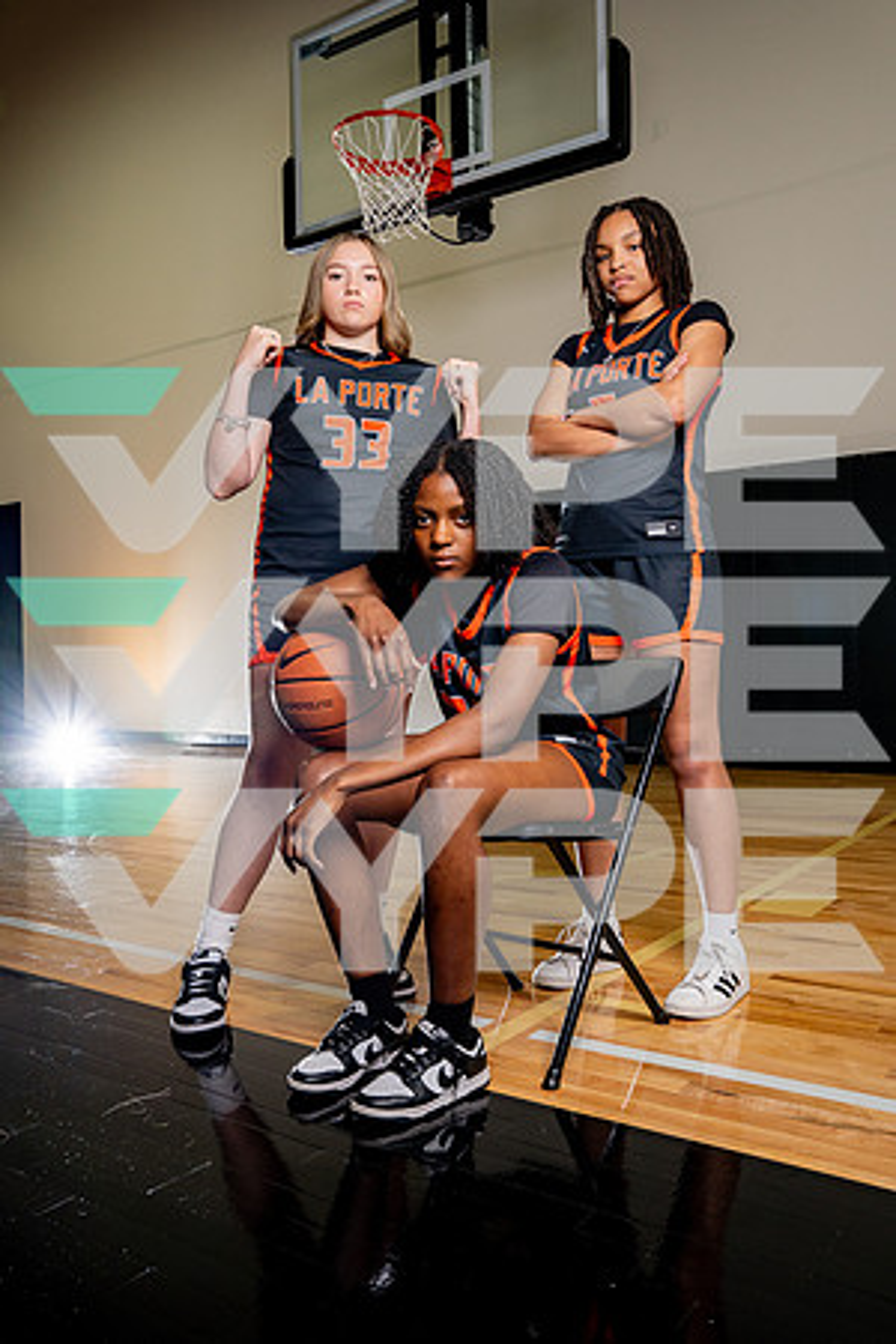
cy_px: 672
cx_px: 448
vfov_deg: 64.0
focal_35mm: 29
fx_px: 1075
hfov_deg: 45.2
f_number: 7.1
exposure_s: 1/200
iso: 640
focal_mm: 28.8
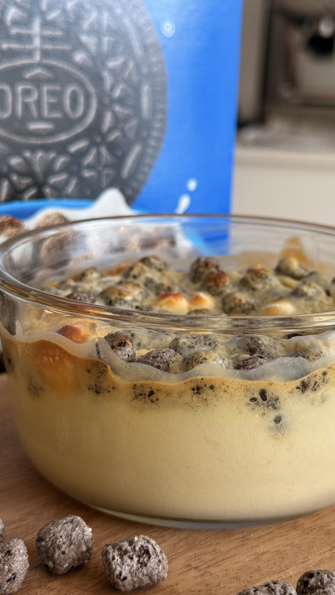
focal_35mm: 53
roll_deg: -2.8
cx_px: 215
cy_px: 299
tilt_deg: -14.3
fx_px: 837
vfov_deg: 39.2
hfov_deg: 22.6
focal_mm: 6.76
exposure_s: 1/143
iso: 64
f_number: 1.78
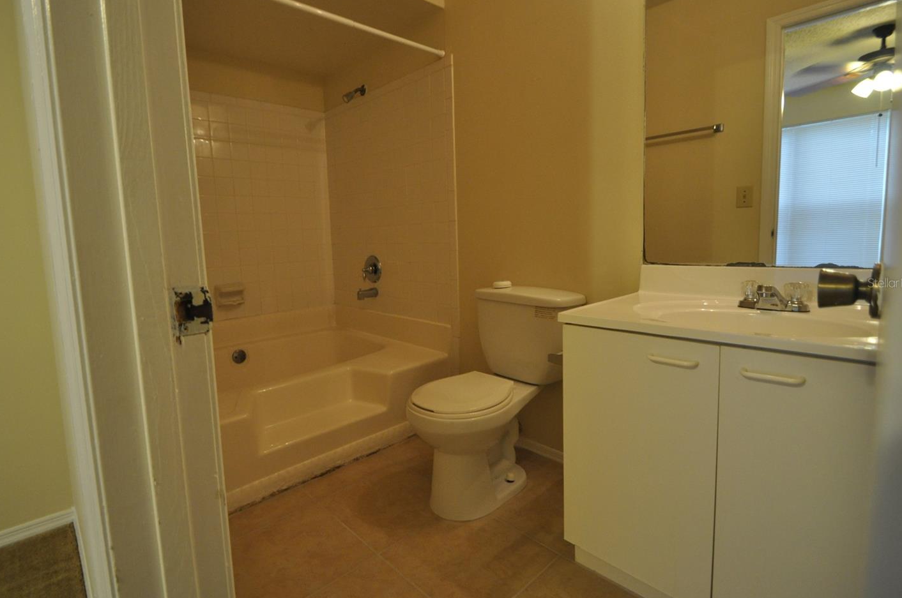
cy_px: 283
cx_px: 413
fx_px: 425
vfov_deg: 70.2
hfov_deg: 93.1
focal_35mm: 17
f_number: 3.5
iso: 800
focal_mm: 10
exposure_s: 1/50
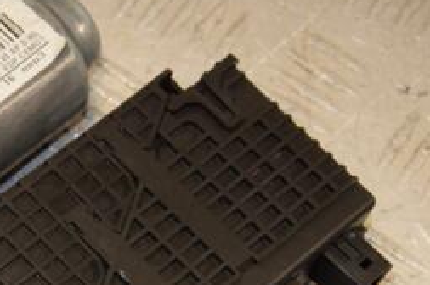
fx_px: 2040
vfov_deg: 8.0
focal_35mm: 171
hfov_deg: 11.9
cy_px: 288
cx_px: 5
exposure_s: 1/200
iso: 800
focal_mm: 48
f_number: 6.3
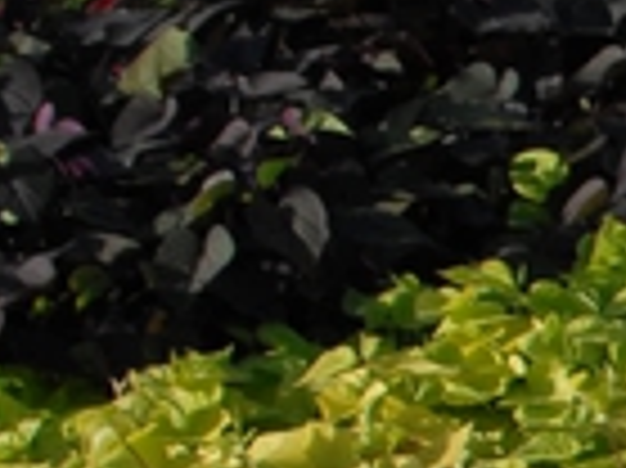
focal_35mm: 298
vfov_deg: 4.9
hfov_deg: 6.1
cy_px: 857
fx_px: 5384
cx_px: 1923
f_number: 10
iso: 400
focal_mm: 28
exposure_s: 1/350
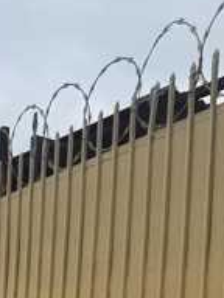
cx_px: -39
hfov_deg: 17.6
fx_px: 690
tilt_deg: -3.7
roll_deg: -2.2
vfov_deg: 20.7
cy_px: 450
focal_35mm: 80
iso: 80
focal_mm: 6.76
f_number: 1.78
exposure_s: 1/7353
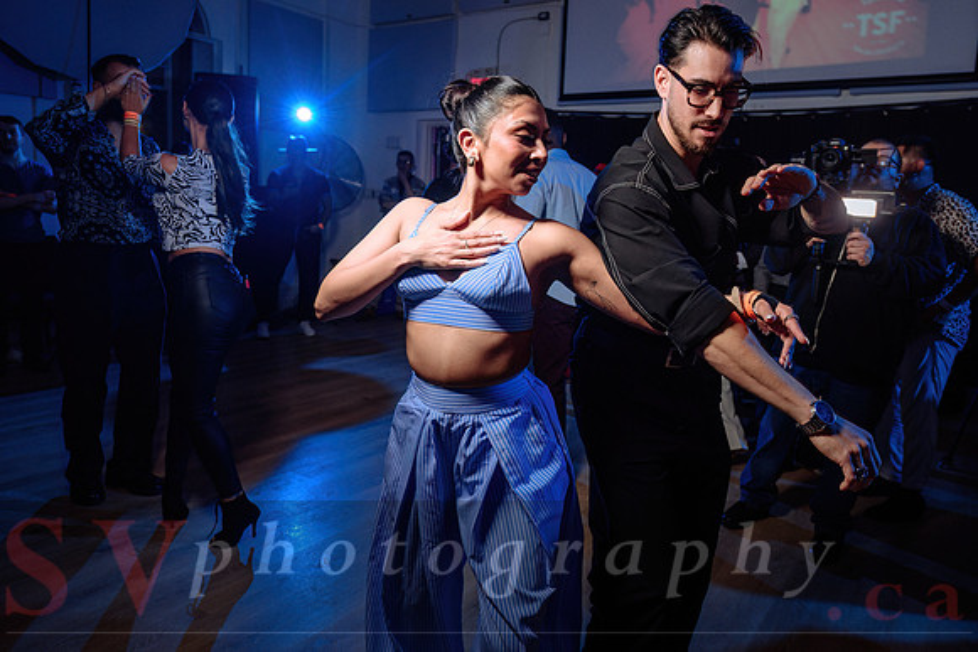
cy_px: 293
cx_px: 539
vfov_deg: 48.8
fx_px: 719
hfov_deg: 68.3
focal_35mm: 26
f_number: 4
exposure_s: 1/80
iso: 800
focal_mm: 24
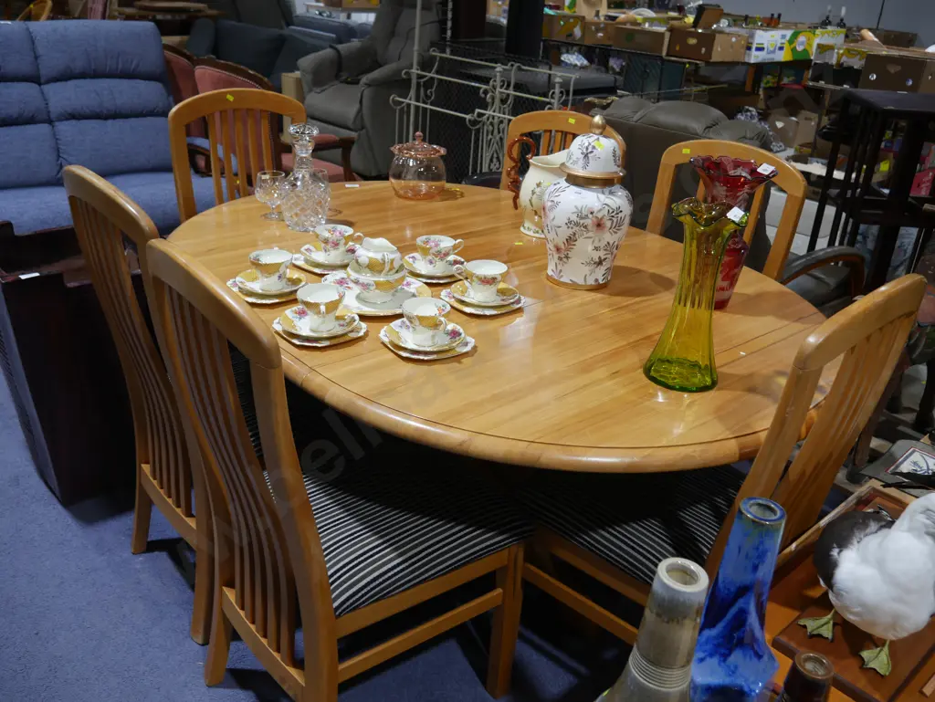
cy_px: 351
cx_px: 468
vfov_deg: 44.2
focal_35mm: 32
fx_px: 865
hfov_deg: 56.8
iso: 200
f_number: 3.6
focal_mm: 16
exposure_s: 1/60
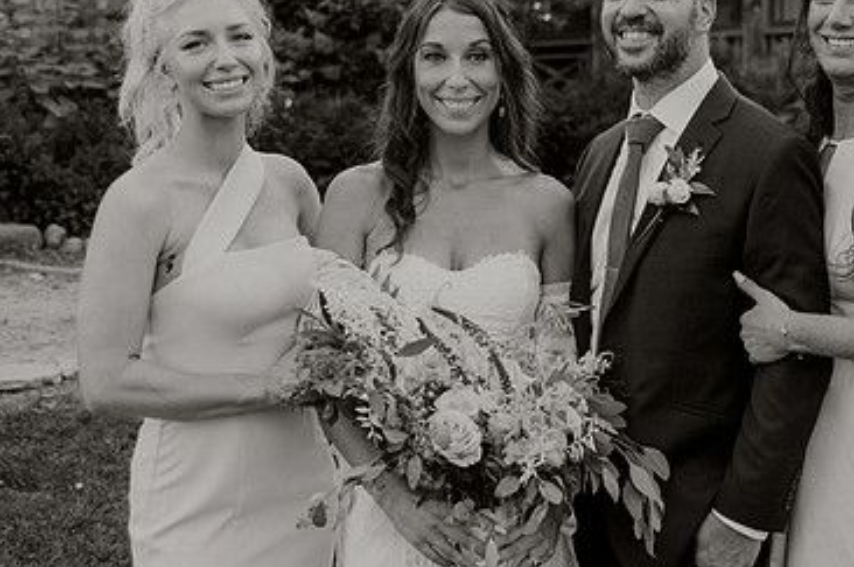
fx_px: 1540
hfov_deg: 30.8
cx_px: 565
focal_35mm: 65
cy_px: 189
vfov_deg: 20.8
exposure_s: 1/320
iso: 250
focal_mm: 36
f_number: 2.8
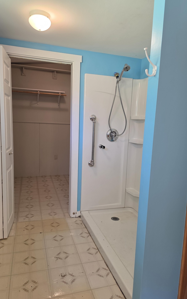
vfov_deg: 72.6
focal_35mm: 25
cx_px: 93
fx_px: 204
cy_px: 150
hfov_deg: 49.3
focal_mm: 6.3
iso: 250
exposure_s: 1/120
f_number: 1.7
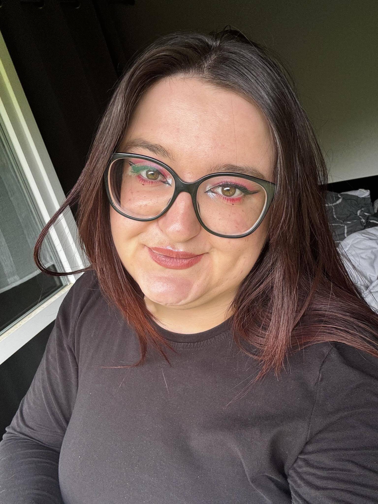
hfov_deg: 46.8
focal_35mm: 30
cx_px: 189
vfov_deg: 60.0
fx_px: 437
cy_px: 252
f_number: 1.9
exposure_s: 1/99
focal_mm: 2.69
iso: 80
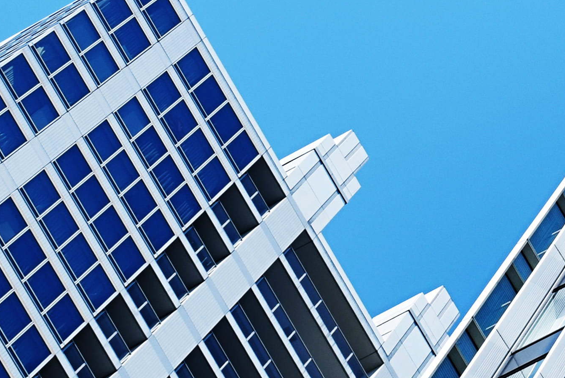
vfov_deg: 6.4
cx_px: 556
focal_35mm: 214
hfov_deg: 9.5
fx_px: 3362
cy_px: -89
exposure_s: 1/320
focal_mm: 32
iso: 100
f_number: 9
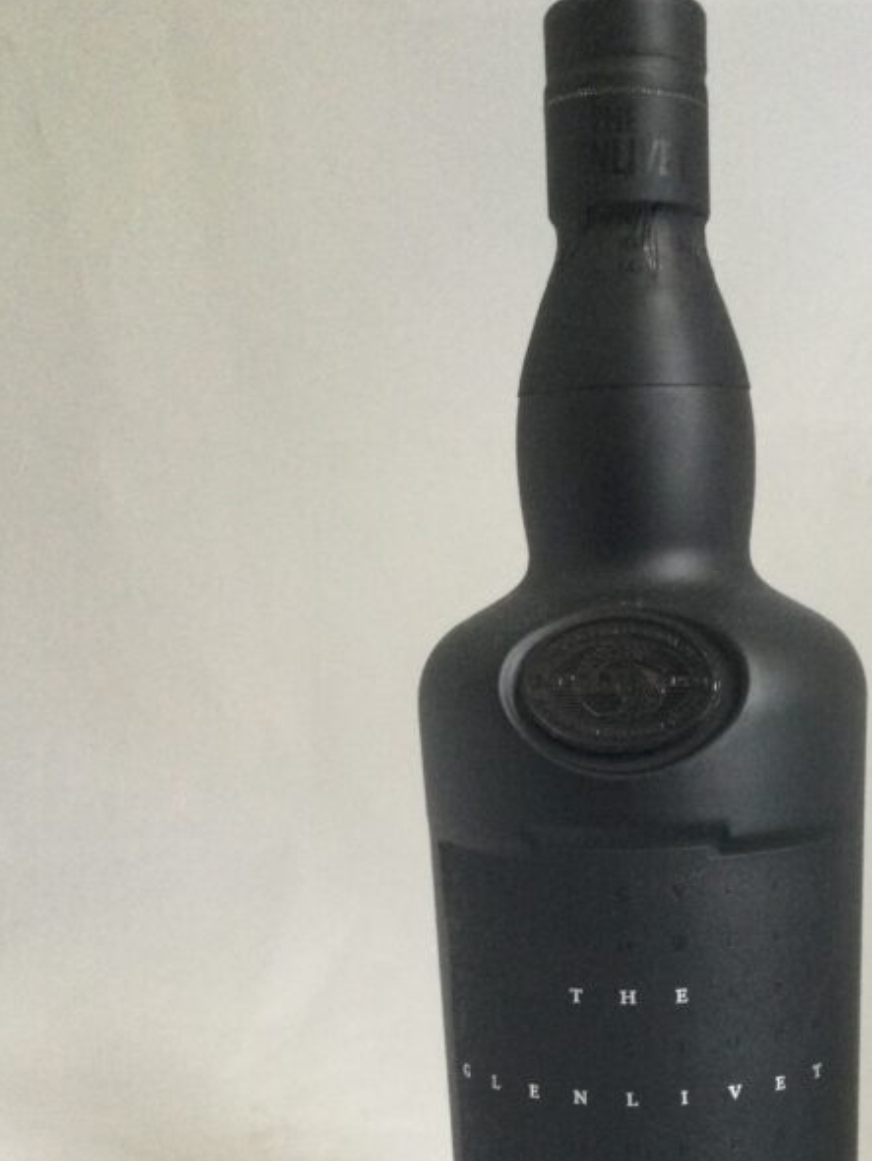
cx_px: 687
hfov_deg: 29.1
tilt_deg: -11.2
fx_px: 1645
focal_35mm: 49
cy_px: 859
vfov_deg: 38.0
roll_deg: +1.8
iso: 125
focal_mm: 3.3
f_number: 2.4
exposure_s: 1/33
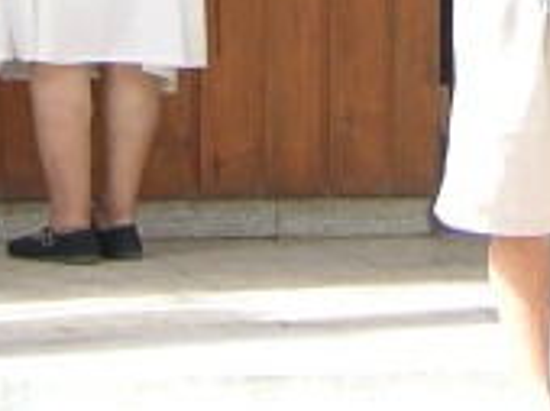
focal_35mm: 350
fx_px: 5553
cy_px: -479
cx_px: 531
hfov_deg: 5.7
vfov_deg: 4.2
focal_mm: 14.7
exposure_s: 1/53.6
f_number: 3.1
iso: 50
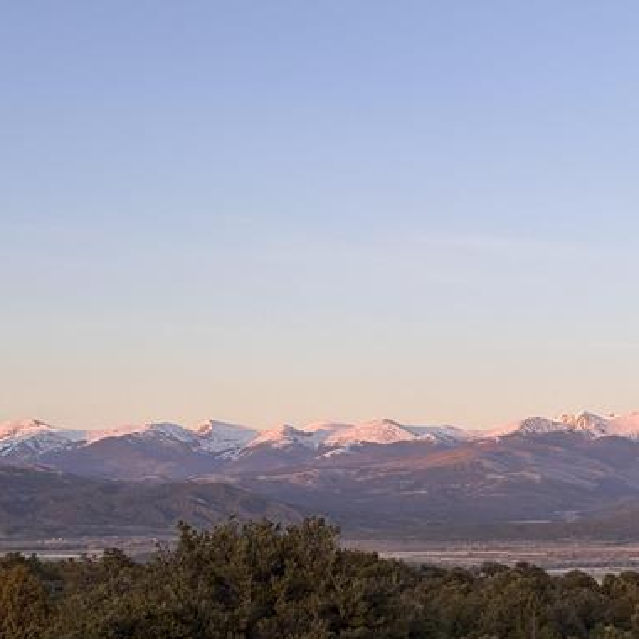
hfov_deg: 18.6
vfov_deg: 18.6
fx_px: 1942
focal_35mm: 93
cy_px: 457
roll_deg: -1.4
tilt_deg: +1.4
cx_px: 427
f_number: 1.6
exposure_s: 1/304
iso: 32
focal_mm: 5.96
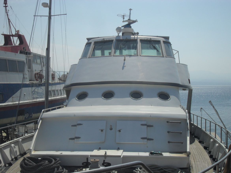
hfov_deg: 38.2
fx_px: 334
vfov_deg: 29.1
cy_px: 86
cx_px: 116
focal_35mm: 50
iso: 100
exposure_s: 1/350
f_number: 11.1
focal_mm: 8.8
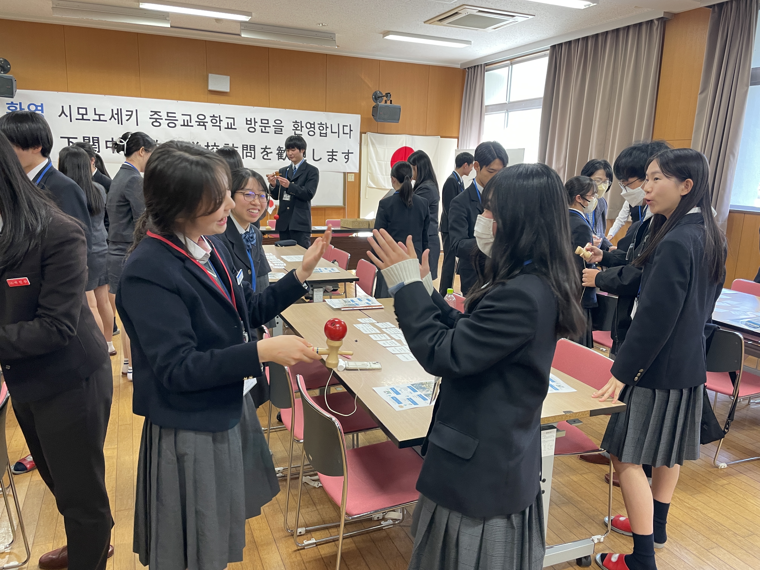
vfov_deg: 53.1
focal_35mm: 26
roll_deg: -1.6
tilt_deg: -12.0
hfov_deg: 67.3
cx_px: 380
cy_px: 285
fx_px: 571
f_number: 1.6
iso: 160
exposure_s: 1/60
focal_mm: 4.2
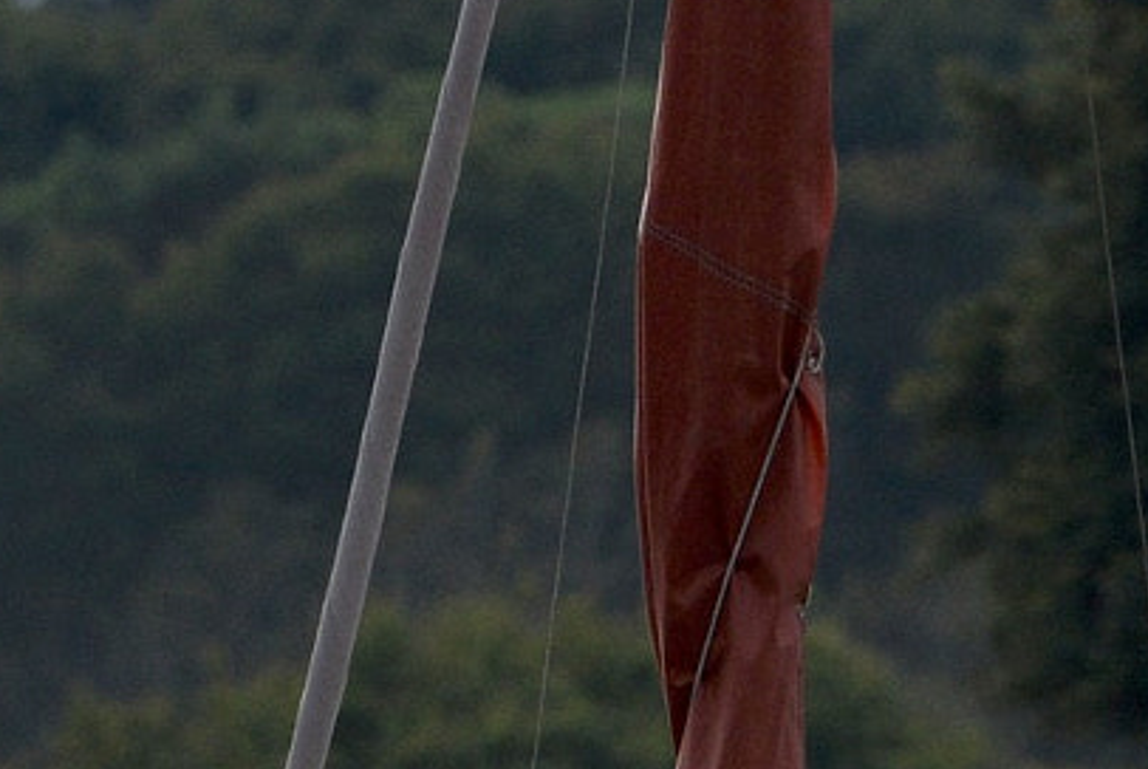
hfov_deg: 1.0
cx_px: 252
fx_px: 62944
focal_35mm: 1971
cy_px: 1158
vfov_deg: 0.7
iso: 640
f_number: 14
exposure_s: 1/800
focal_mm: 500
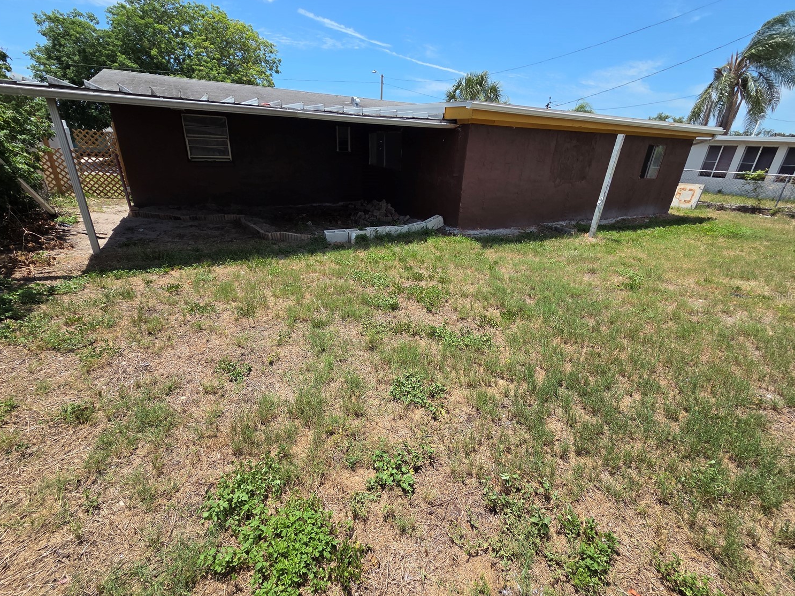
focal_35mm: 14
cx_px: 395
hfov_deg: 102.1
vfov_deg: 85.7
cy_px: 296
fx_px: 321
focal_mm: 2.2
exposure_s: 1/1593
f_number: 2.2
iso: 50
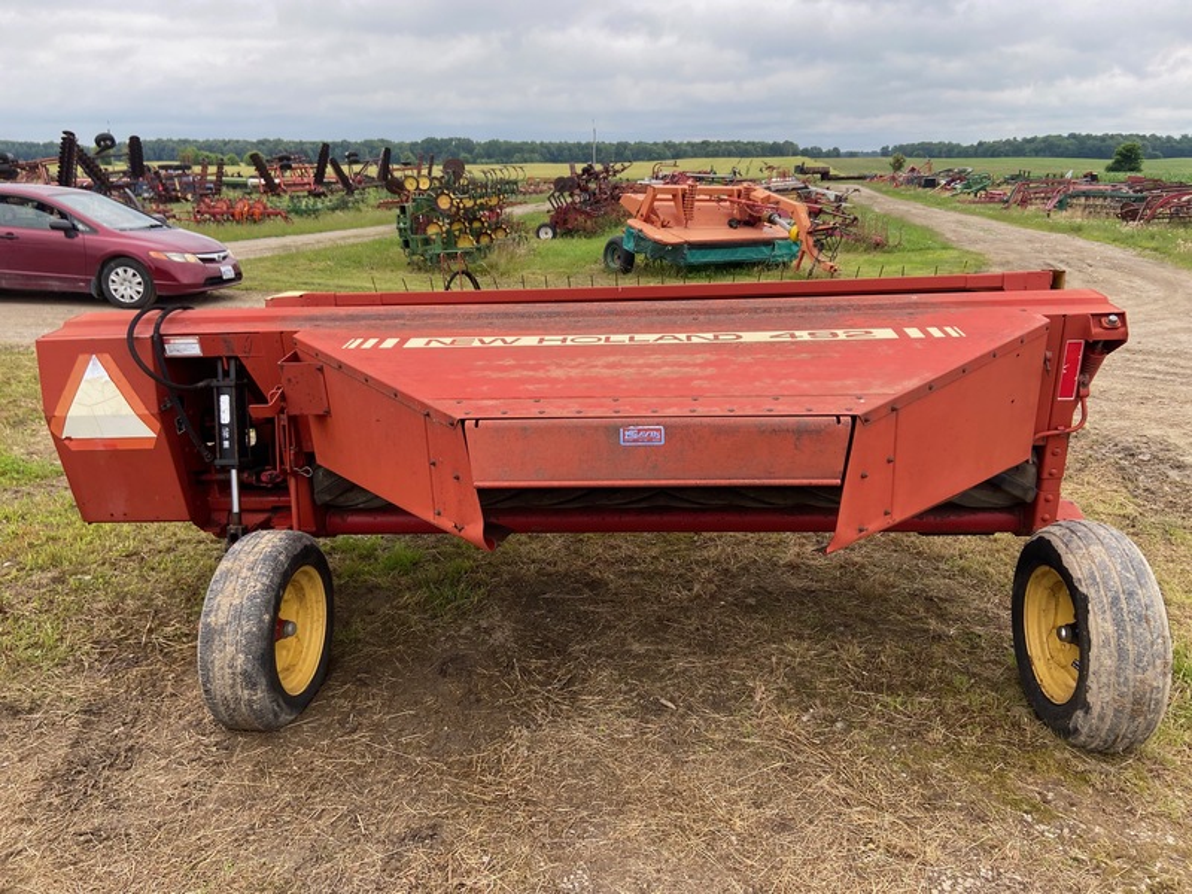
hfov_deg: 67.3
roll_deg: +0.4
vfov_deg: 53.1
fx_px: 895
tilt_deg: -17.9
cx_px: 596
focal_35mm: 26
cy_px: 447
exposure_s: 1/502
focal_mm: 4.25
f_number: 1.8
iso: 32
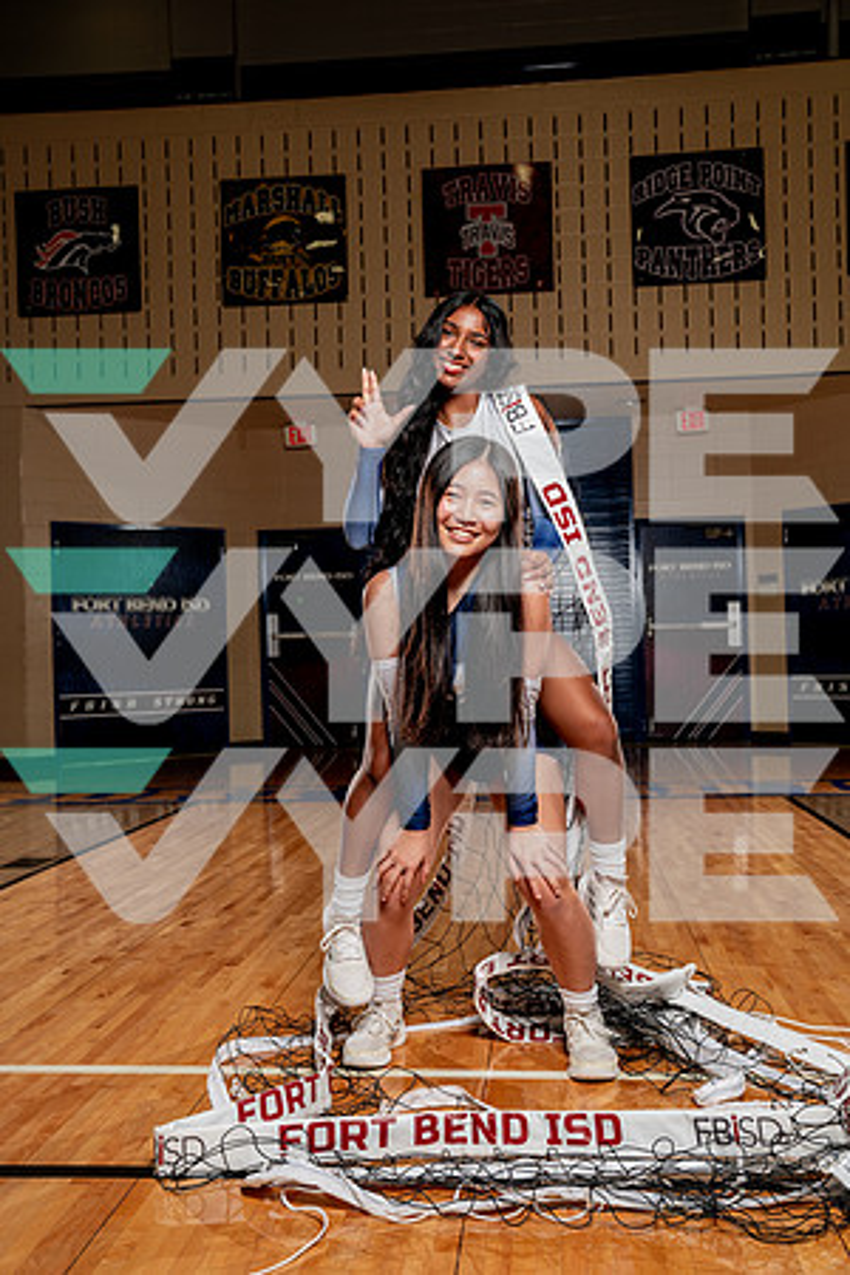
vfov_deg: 51.9
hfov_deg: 35.9
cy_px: 638
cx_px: 425
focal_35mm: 37
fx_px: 1310
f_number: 5.6
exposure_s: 1/250
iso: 200
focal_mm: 37
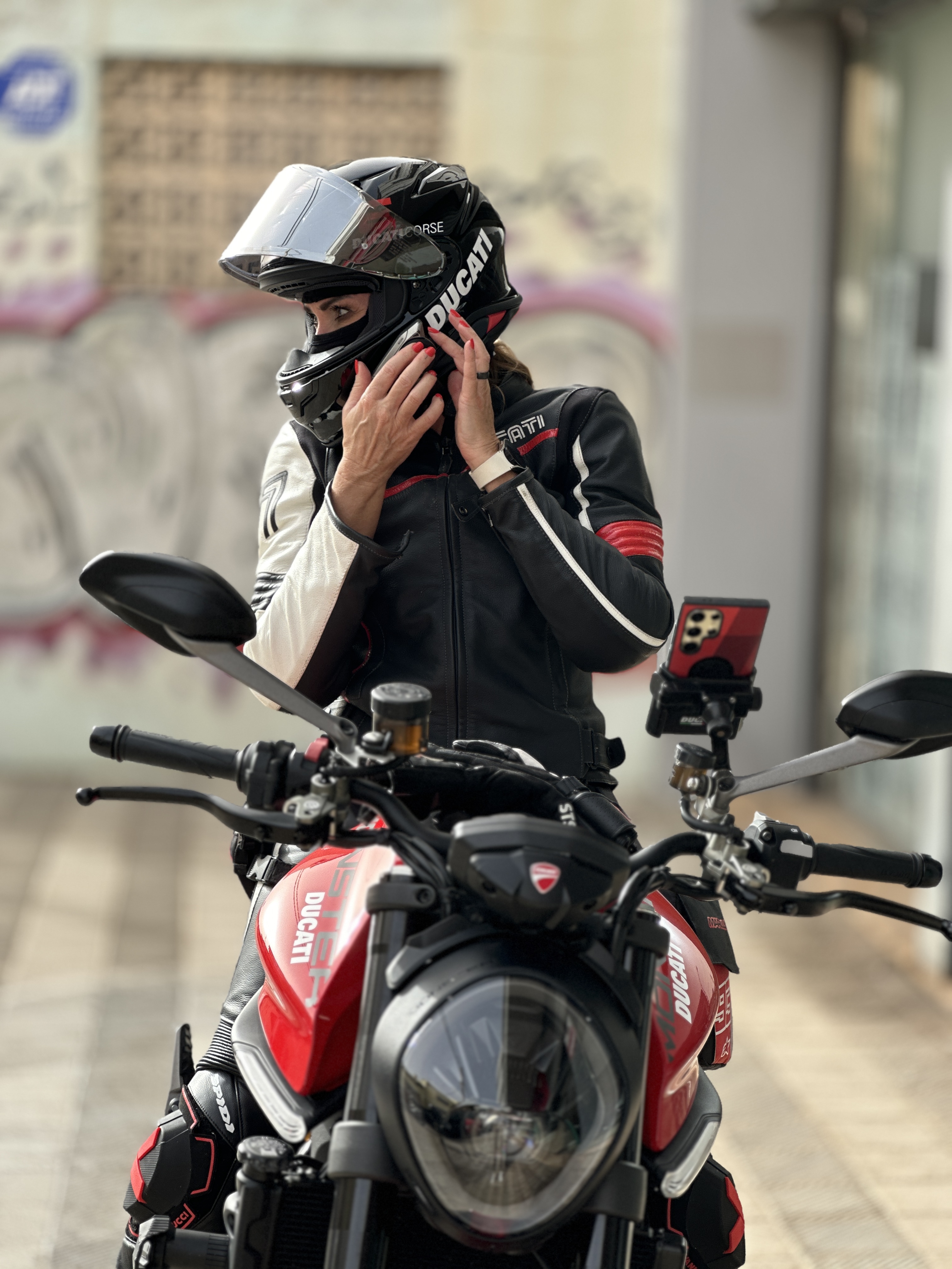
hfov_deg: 19.1
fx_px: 2824
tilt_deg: -3.9
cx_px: 476
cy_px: 634
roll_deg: -2.0
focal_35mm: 77
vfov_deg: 25.3
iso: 20
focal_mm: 9
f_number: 2.8
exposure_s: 1/121
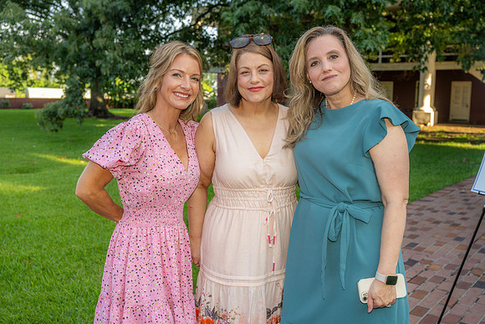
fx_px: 526
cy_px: 162
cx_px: 242
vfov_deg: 34.2
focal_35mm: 39
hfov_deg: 49.5
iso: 250
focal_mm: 39
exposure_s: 1/160
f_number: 5
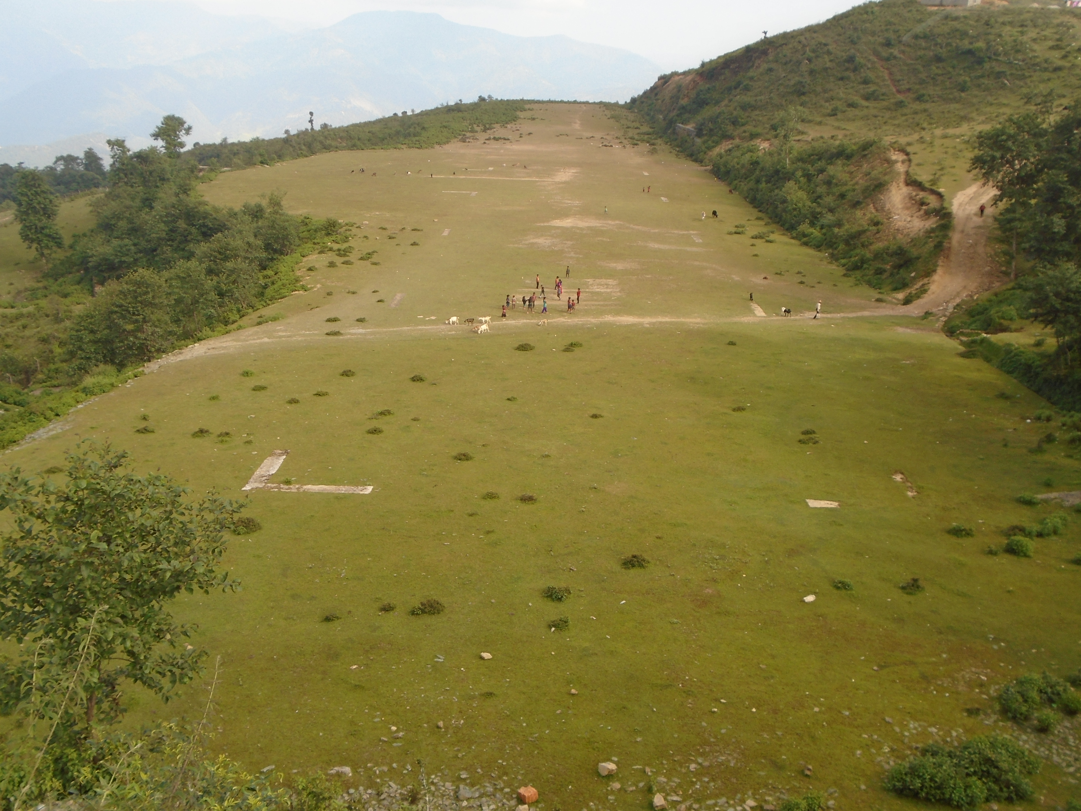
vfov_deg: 39.7
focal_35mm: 36
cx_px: 540
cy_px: 406
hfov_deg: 51.4
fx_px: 1124
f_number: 3.8
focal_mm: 6.4
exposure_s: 1/320
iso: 100
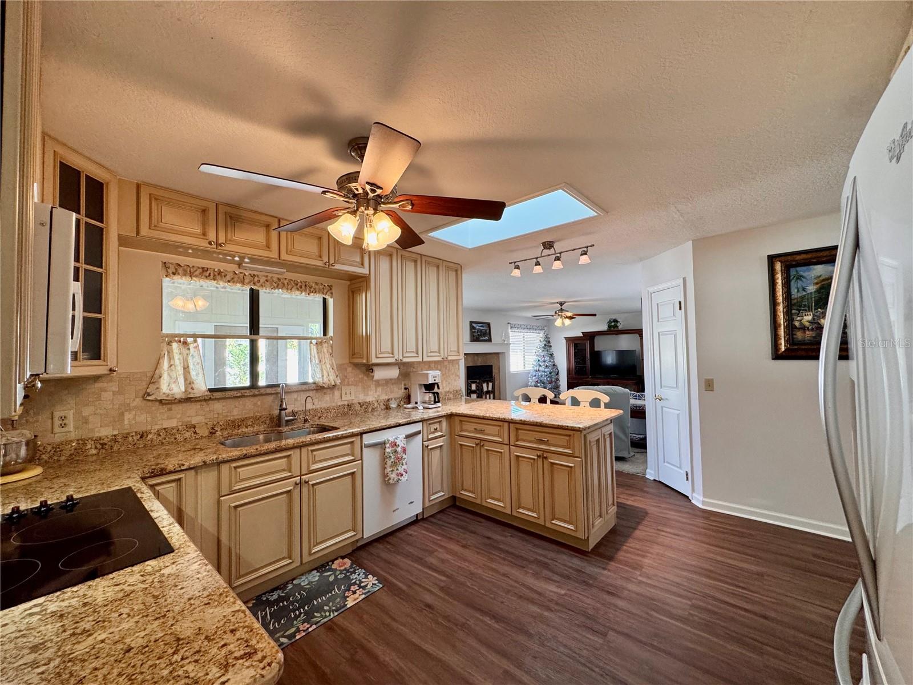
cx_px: 456
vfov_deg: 85.7
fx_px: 369
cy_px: 342
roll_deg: +1.0
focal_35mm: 14
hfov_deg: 102.1
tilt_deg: +1.6
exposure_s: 1/120
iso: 200
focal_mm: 2.22
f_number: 2.2
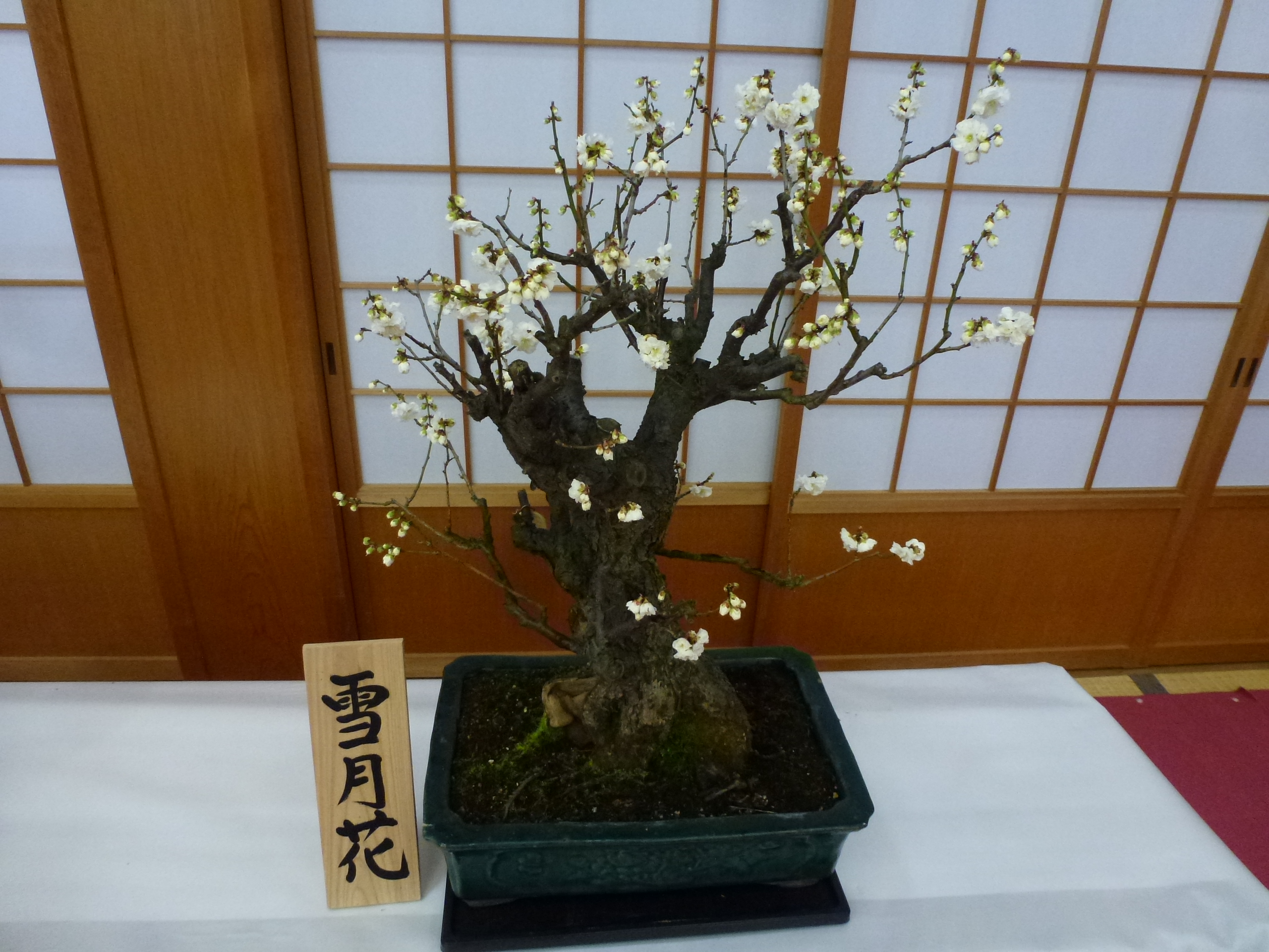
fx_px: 880
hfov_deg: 71.6
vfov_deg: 56.8
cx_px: 634
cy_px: 476
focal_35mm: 24
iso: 400
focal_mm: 4.3
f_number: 3.3
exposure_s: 1/30
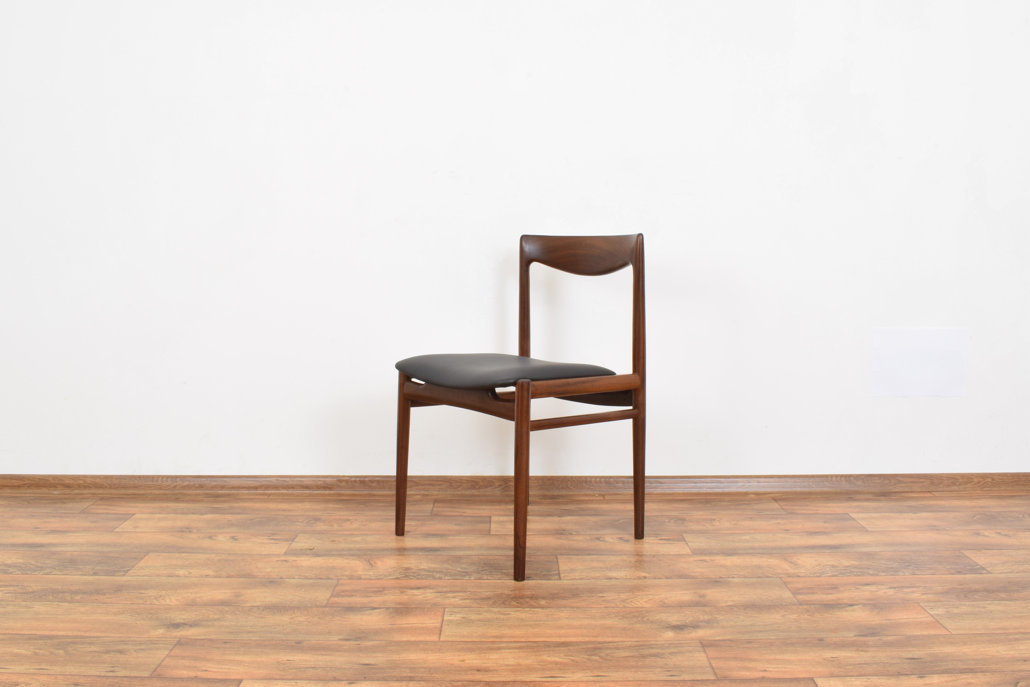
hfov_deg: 57.2
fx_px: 944
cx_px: 515
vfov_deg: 40.0
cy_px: 344
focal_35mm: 33
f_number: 25
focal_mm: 22
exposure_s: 5
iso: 100
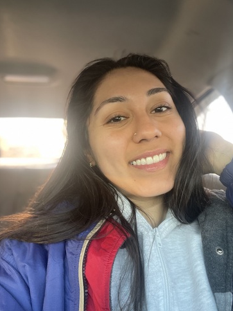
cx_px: 118
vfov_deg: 58.4
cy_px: 156
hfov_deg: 45.4
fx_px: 278
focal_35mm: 31
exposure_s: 1/60
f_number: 2.2
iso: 200
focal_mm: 2.71
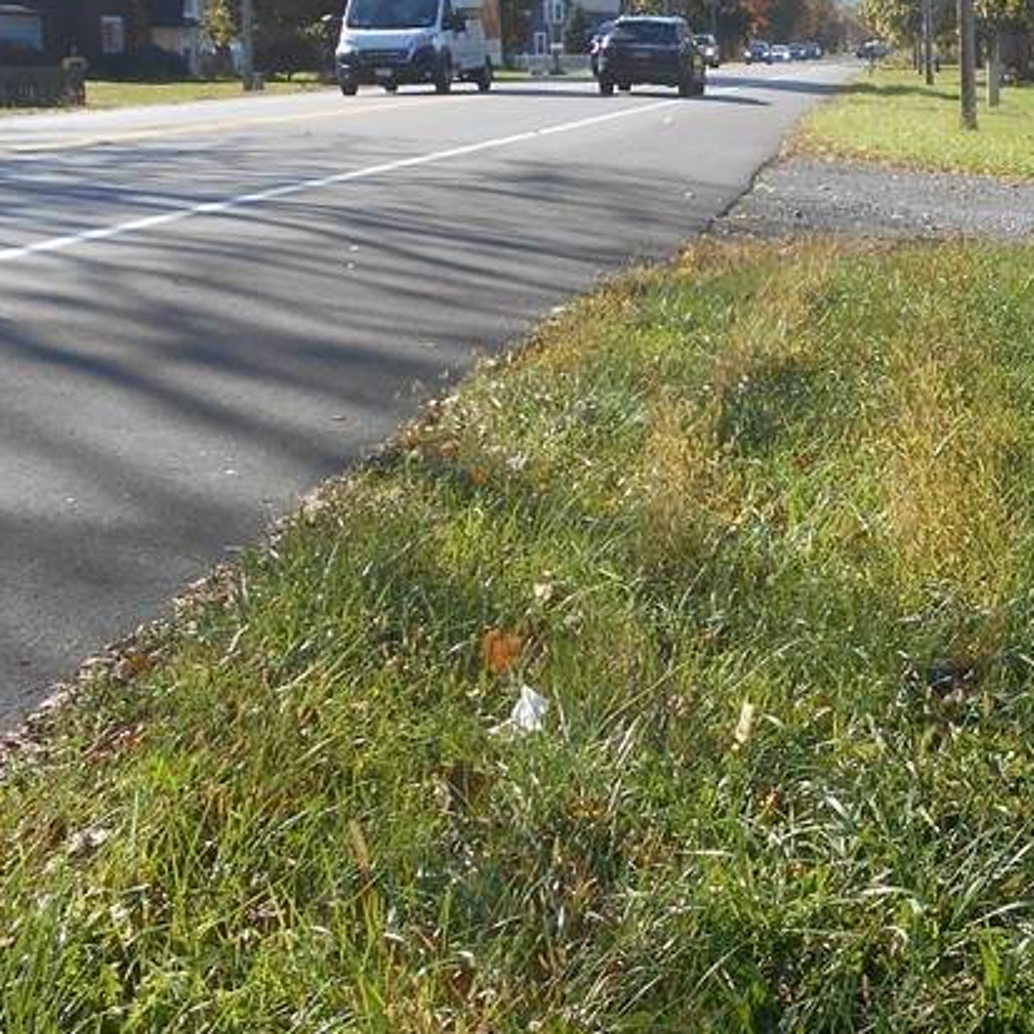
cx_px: 1179
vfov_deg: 29.8
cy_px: 335
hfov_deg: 27.2
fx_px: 1926
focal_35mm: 57
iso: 80
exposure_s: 1/400
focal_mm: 4.6
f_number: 3.2
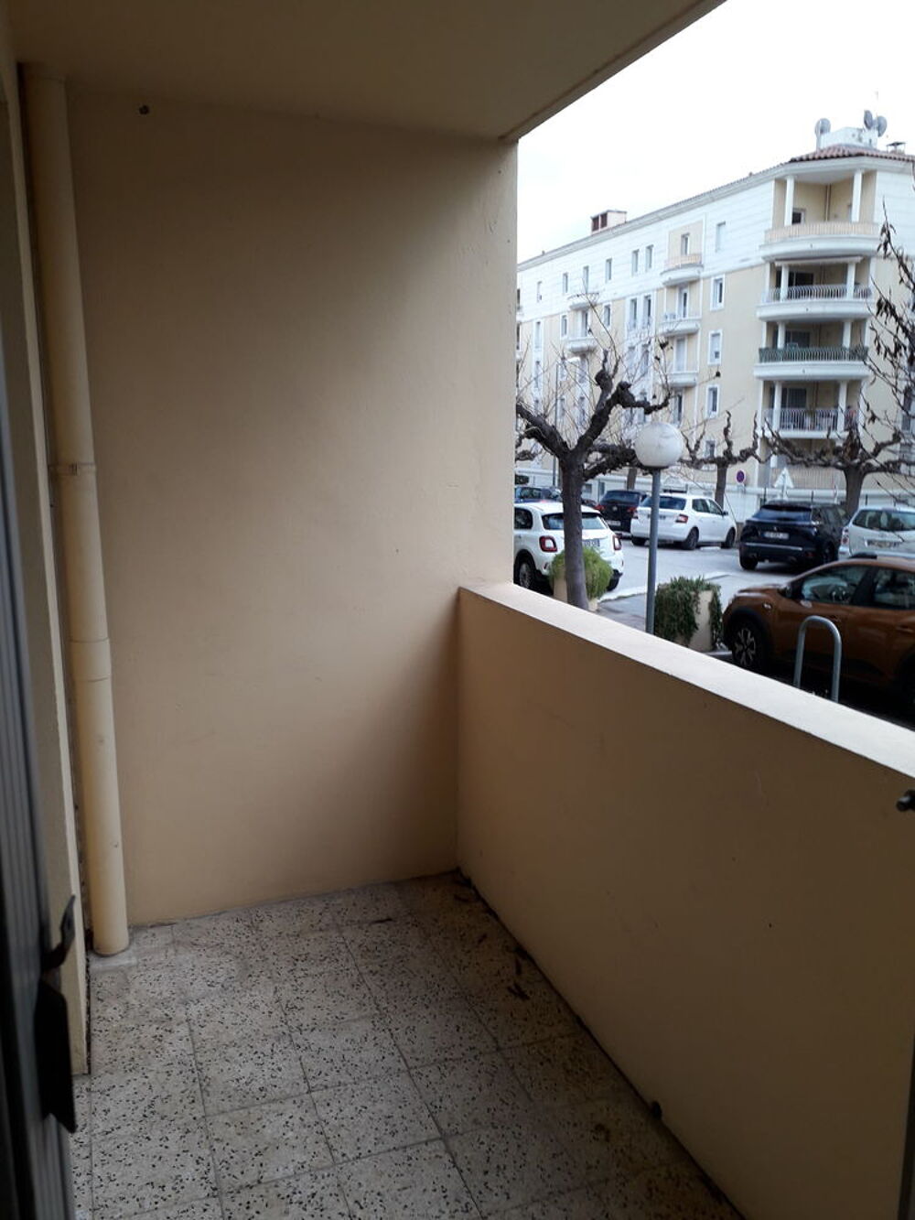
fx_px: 951
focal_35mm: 27
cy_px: 610
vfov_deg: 65.3
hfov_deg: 51.4
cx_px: 458
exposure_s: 1/122
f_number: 1.9
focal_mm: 3.6
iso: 40
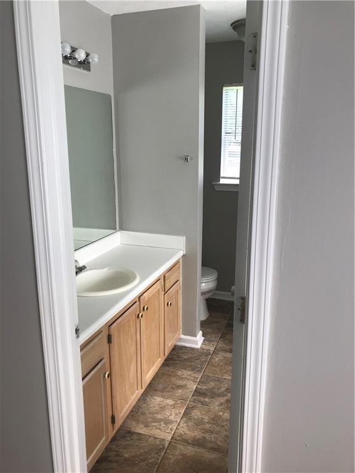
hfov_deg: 49.7
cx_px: 178
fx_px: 383
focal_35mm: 28
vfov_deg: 63.4
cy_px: 236
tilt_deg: -11.5
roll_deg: -1.3
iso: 20
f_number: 1.8
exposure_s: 1/60
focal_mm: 3.99
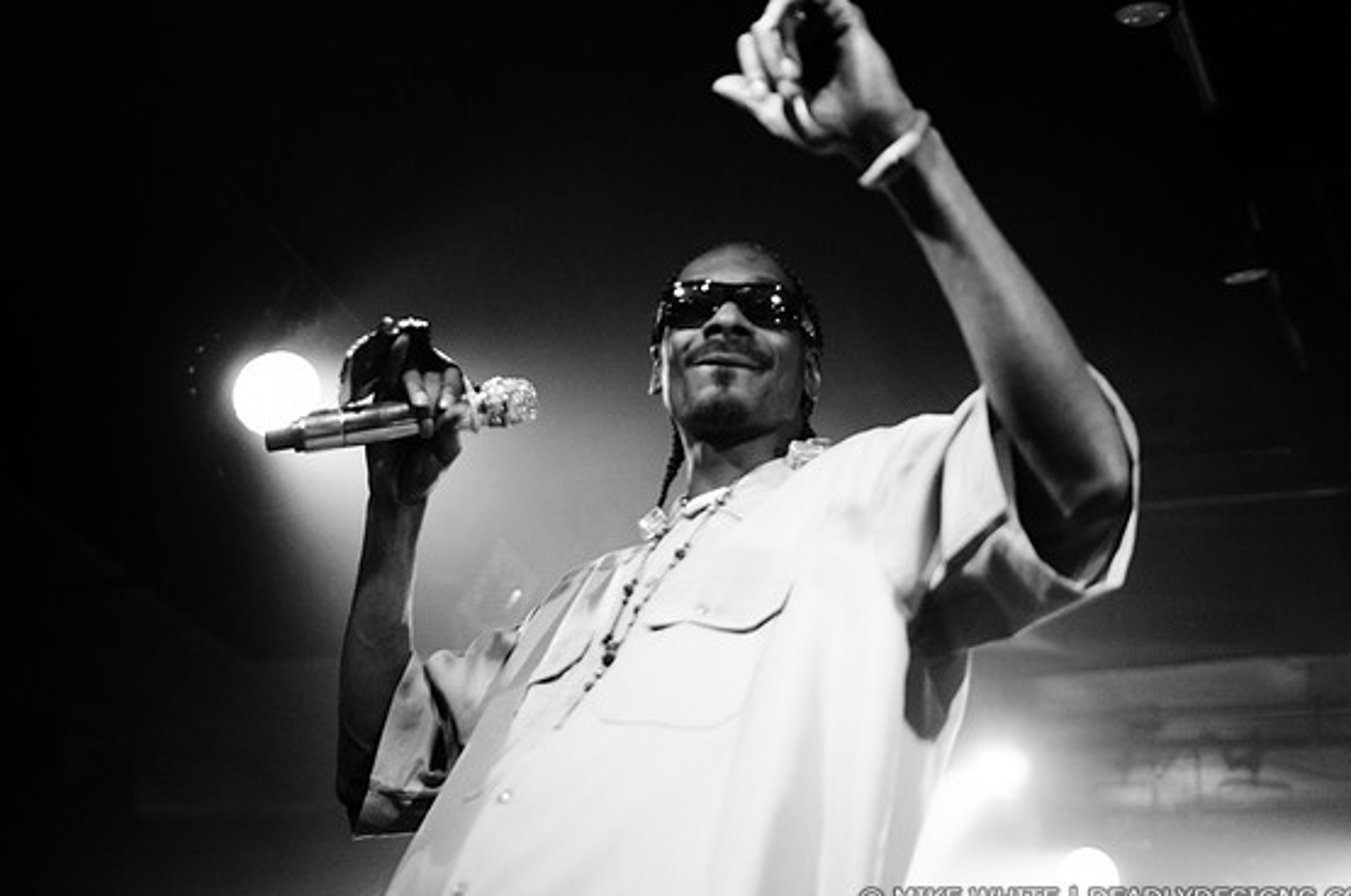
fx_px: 1761
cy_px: 453
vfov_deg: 28.5
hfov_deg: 42.0
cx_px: 691
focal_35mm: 47
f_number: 1.8
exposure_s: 1/60
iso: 1000
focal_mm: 30
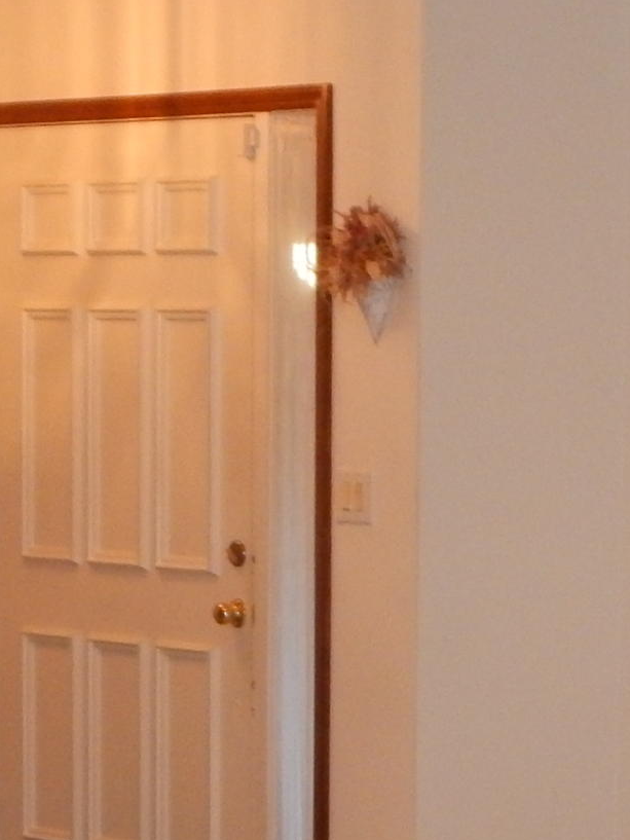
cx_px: 684
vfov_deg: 10.9
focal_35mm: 180
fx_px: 4367
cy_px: 702
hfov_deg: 8.2
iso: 320
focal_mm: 8.6
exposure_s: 1/30
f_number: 3.7
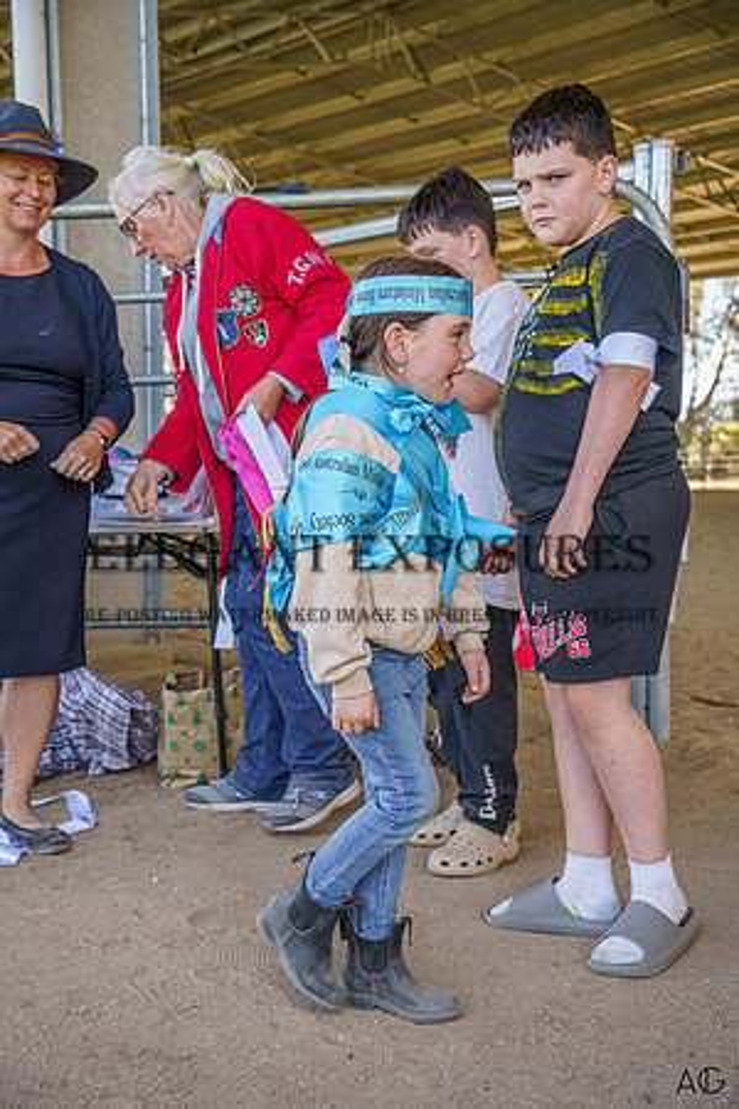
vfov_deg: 39.6
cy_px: 554
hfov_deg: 27.0
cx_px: 370
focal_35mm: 50
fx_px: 1539
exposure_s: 1/500
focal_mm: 50
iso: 1000
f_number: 5.6
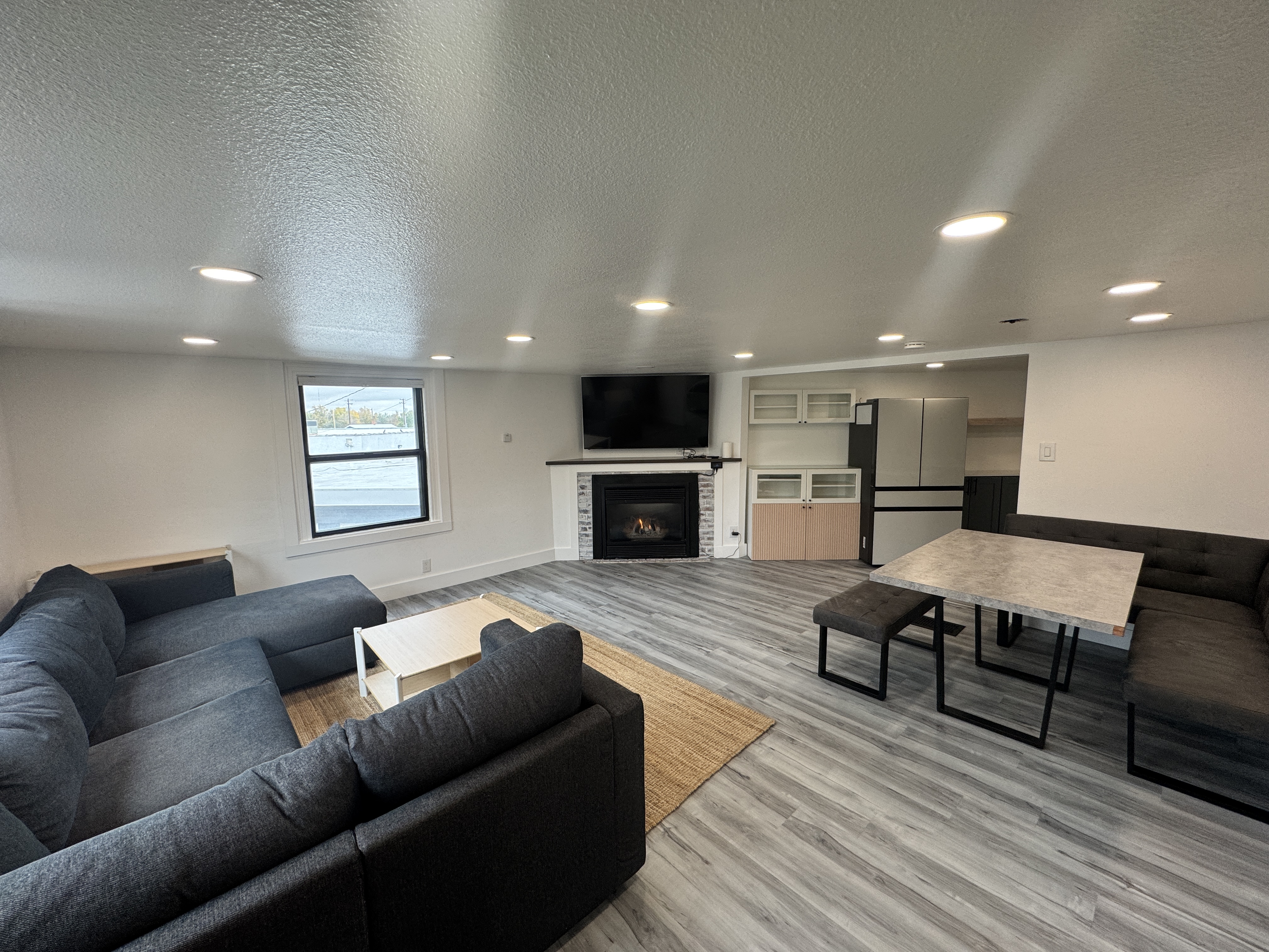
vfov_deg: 85.7
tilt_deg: -6.6
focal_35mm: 14
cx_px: 634
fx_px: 513
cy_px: 476
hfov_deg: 102.1
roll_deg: +1.0
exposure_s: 1/100
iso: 125
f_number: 2.2
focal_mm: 2.22
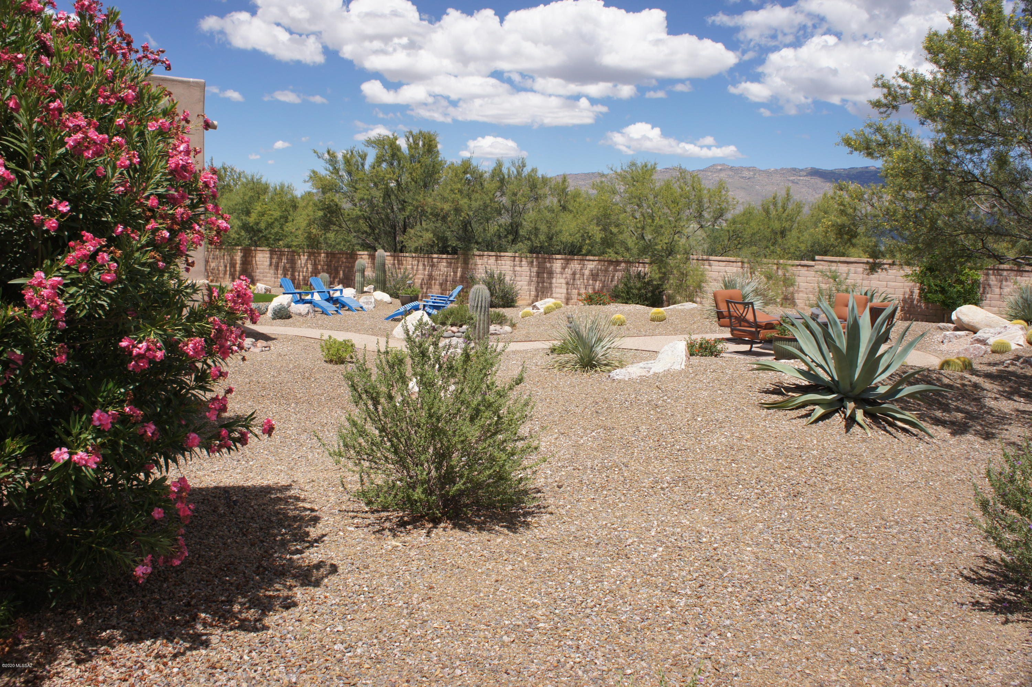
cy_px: 344
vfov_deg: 47.9
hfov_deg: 67.4
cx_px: 516
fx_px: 773
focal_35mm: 27
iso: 200
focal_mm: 18
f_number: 7.1
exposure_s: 1/500
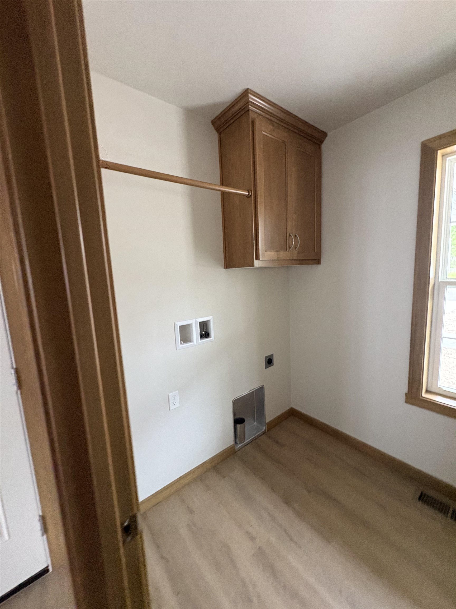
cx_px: 228
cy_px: 304
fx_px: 246
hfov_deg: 85.7
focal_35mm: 14
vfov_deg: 102.1
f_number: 2.2
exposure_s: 1/60
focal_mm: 2.22
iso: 400
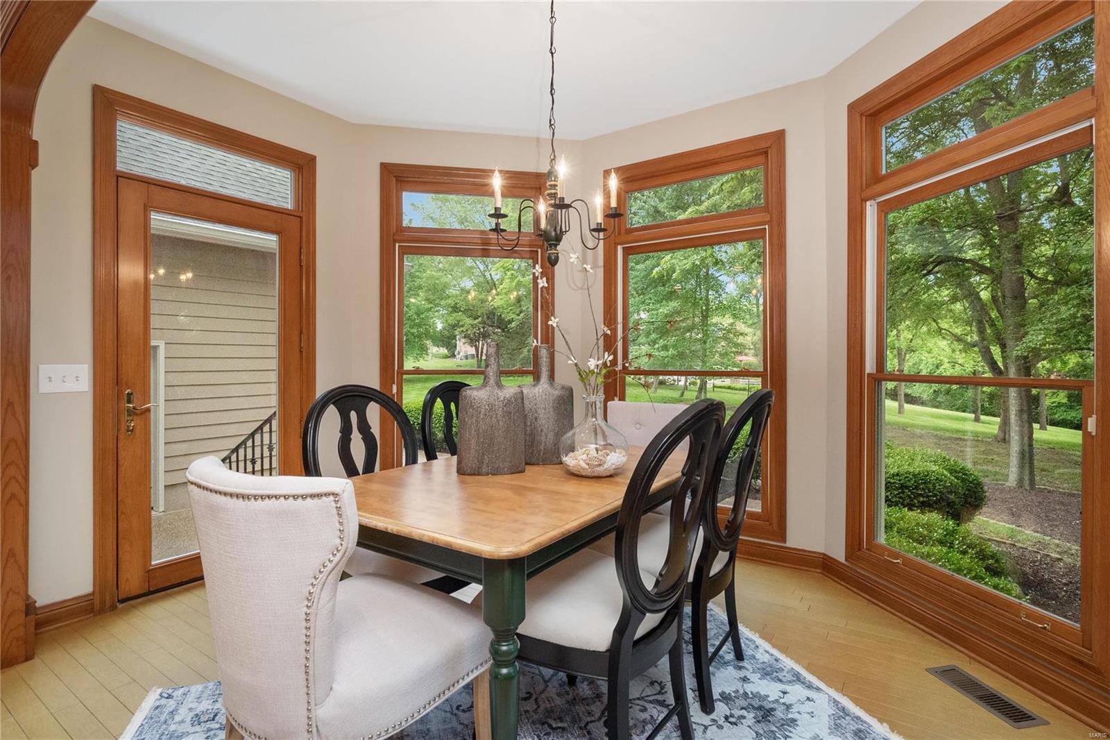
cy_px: 370
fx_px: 555
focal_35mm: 18
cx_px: 555
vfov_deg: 67.4
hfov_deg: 90.0
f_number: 8
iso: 400
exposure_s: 1/8
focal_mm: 9
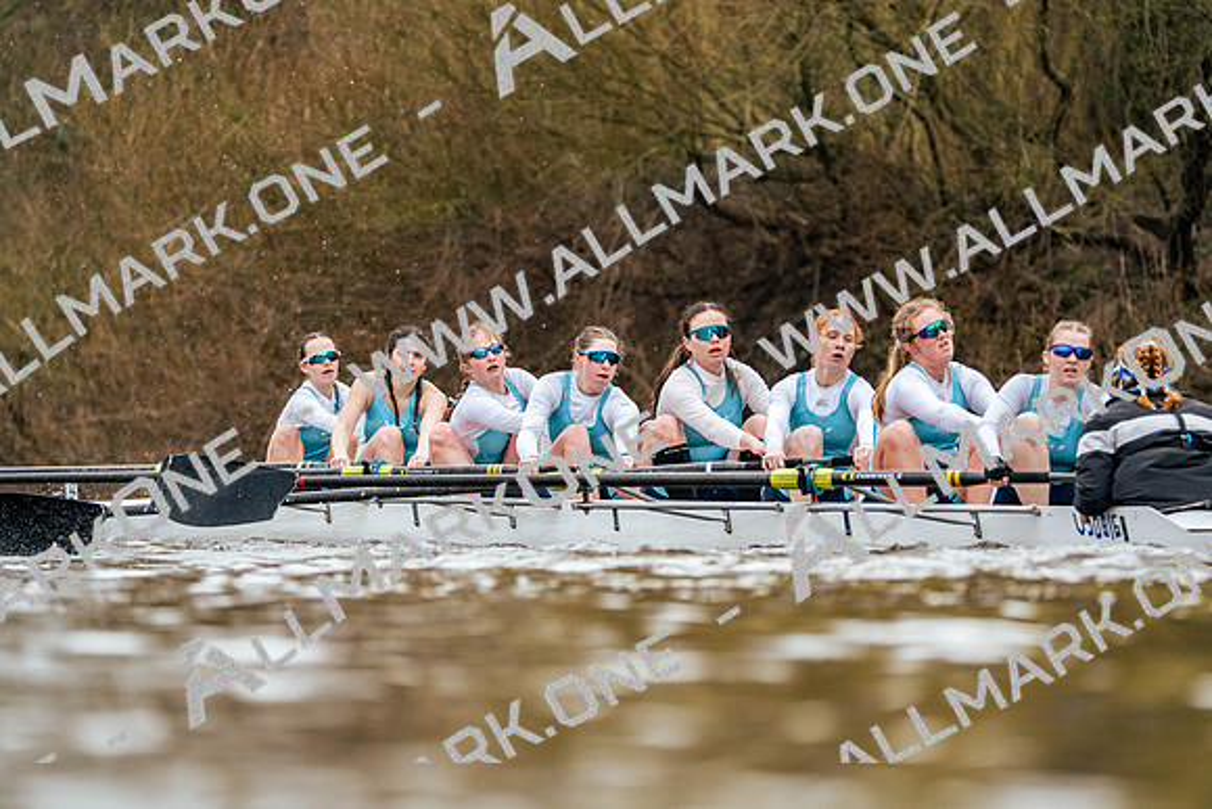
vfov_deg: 3.5
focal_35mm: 394
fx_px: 13267
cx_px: 606
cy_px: 404
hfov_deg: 5.2
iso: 2000
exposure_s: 1/2000
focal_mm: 394
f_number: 6.3
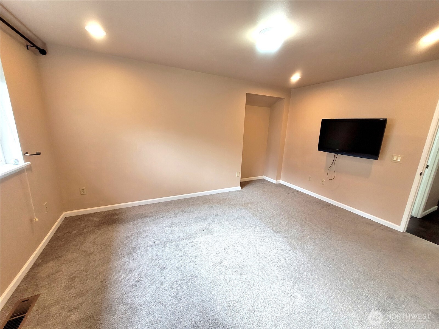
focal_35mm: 13
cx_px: 220
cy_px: 164
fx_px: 165
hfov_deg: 106.2
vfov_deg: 89.9
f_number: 2.2
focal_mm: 1.74
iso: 125
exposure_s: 1/60
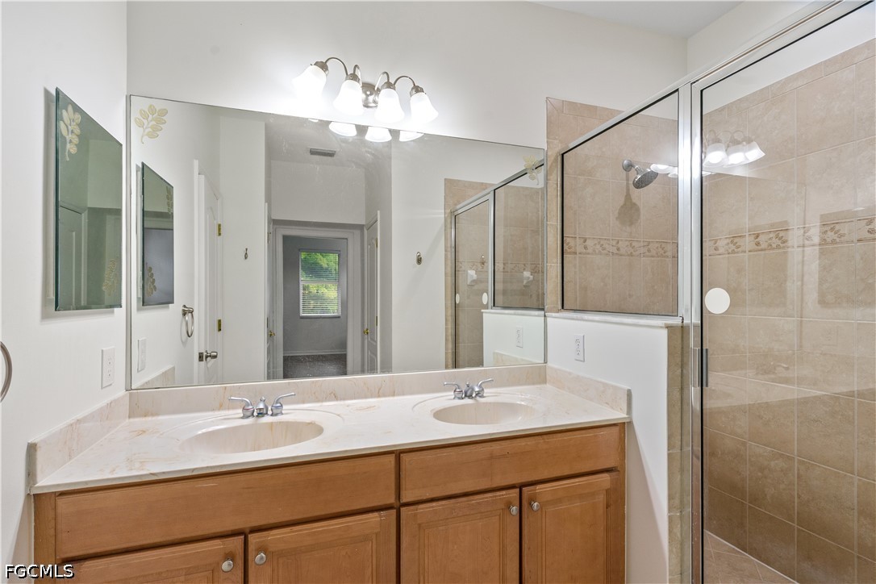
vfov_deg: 73.7
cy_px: 292
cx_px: 438
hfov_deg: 96.7
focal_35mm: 16
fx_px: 389
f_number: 8
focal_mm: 16
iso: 400
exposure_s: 1/40
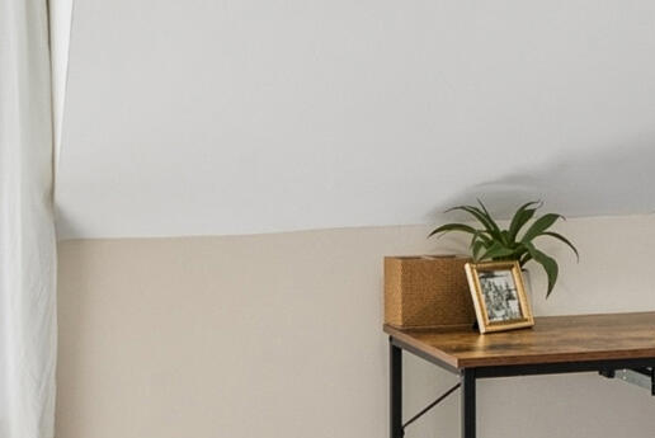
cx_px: 654
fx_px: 1693
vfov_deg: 14.7
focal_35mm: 93
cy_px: 164
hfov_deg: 21.2
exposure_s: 1/80
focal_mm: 16
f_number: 7.1
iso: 640
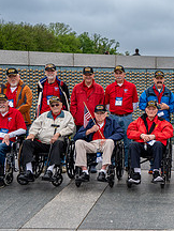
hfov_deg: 22.3
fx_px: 416
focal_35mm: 62
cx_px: 192
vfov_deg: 31.2
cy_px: 125
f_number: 4
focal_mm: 24
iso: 160
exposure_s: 1/800
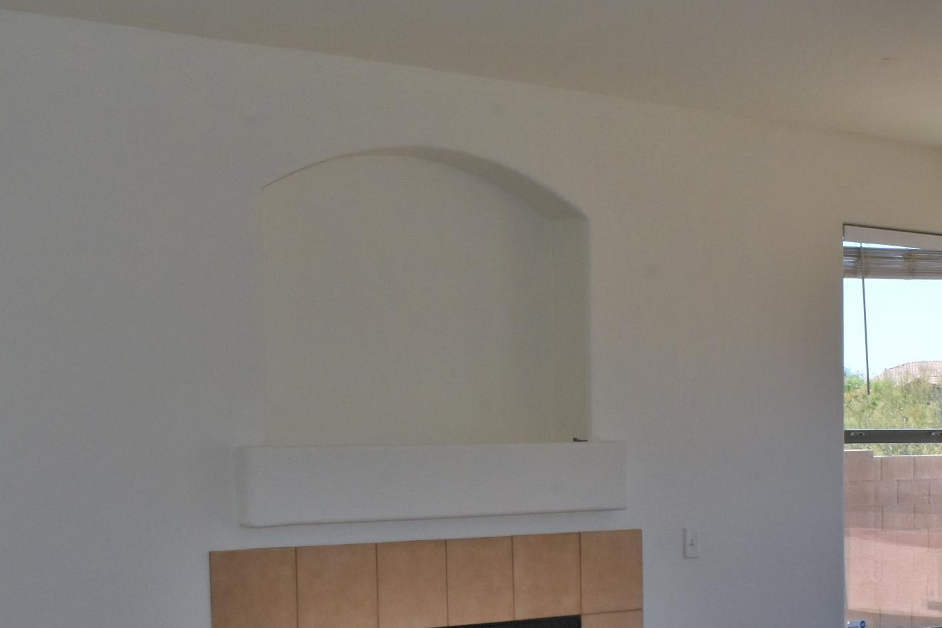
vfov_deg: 22.1
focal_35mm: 60
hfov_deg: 33.4
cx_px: 516
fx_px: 1570
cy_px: 553
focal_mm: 18
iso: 1000
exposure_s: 1/200
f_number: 18
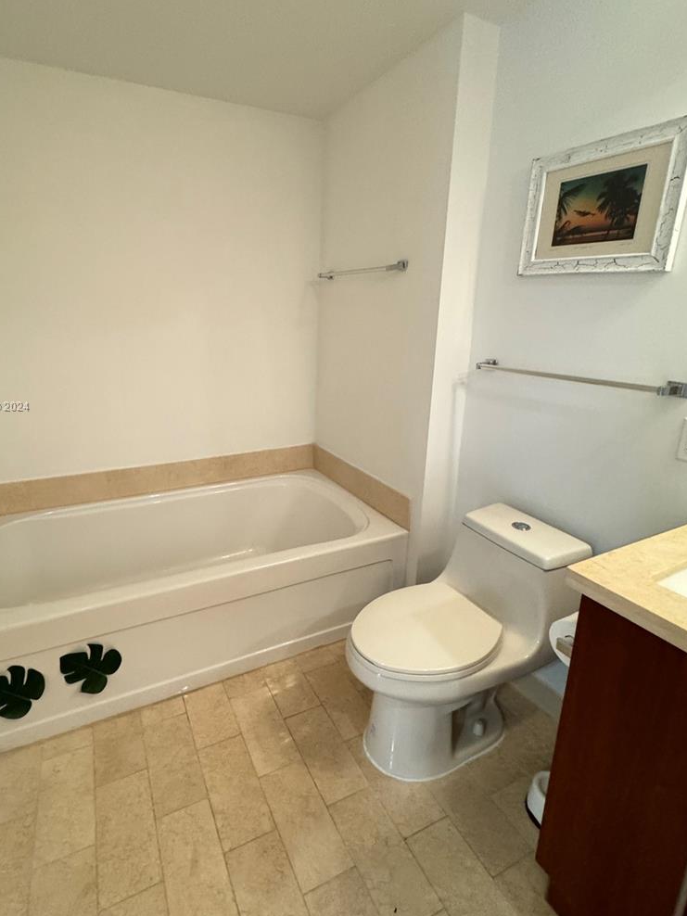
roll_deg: -0.3
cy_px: 407
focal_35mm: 17
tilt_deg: -11.7
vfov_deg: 90.7
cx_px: 276
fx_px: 450
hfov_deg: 74.0
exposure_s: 1/60
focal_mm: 2.22
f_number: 2.2
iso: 500
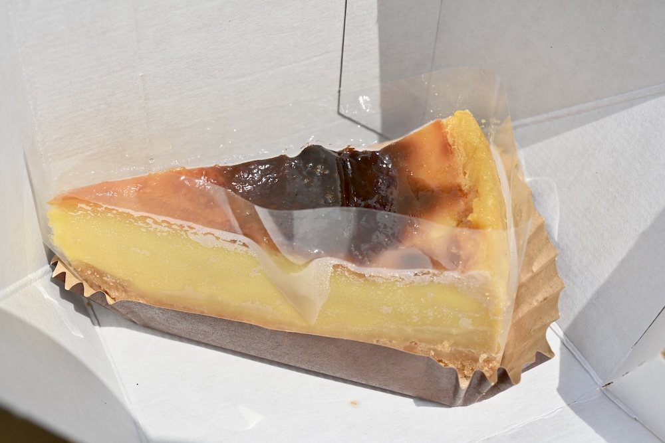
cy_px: 222
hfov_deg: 33.4
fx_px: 1108
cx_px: 332
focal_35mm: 60
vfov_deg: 22.6
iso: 320
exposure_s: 1/500
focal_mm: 60
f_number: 11
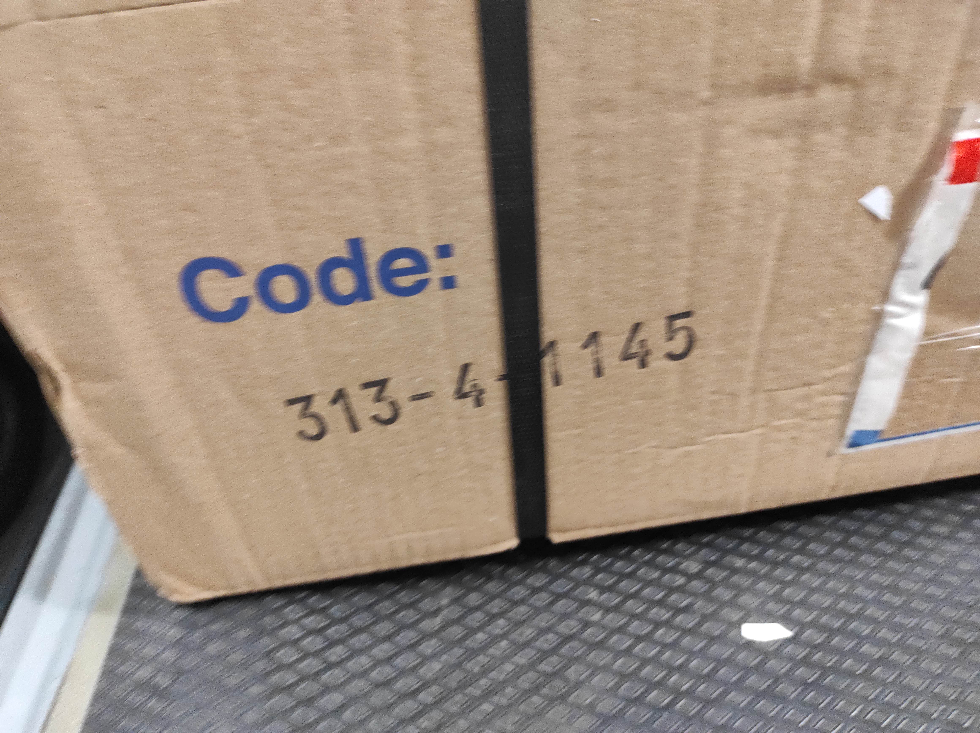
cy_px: 366
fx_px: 707
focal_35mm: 25
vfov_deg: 54.8
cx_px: 490
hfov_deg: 69.4
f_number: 1.89
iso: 1715
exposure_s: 1/25
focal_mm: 5.43
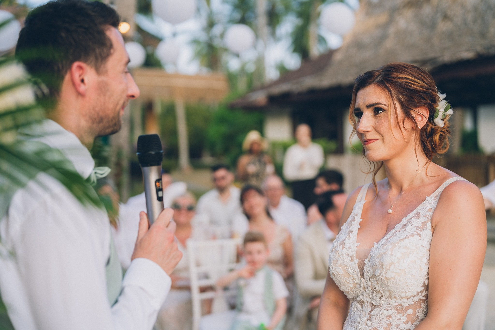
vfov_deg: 27.0
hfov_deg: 39.6
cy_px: 165
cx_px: 248
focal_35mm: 50
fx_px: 687
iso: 100
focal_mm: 50
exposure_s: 1/640
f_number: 2
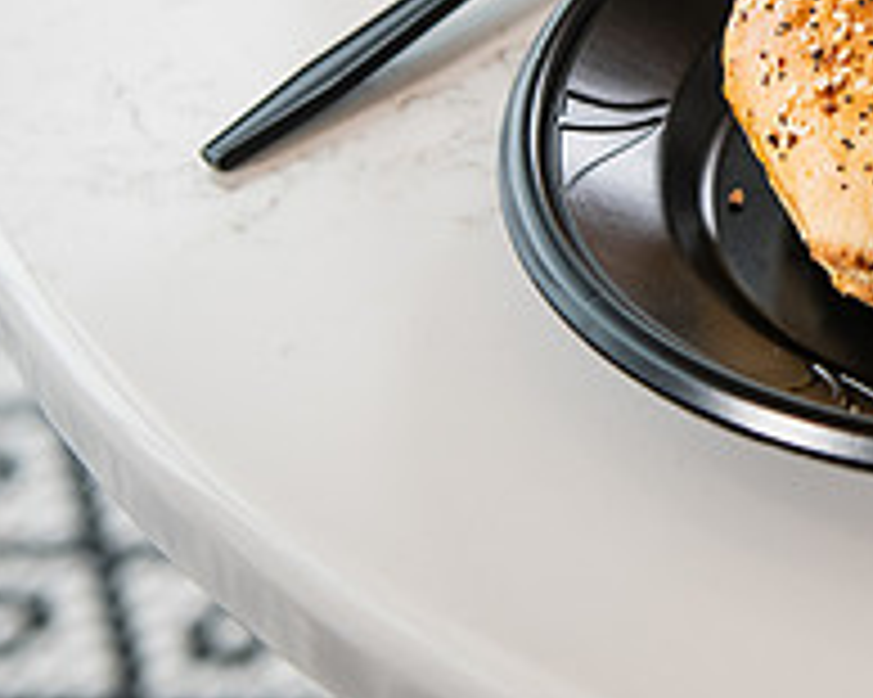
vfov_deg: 11.3
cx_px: 945
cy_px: 34
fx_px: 3486
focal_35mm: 135
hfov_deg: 14.0
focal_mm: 48
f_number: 4
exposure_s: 1/200
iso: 640
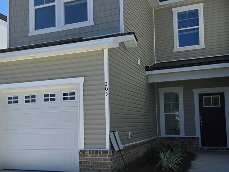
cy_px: 100
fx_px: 271
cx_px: 105
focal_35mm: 41
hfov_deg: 45.7
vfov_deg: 35.1
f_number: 1.8
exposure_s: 1/1824
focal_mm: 5.4
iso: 25
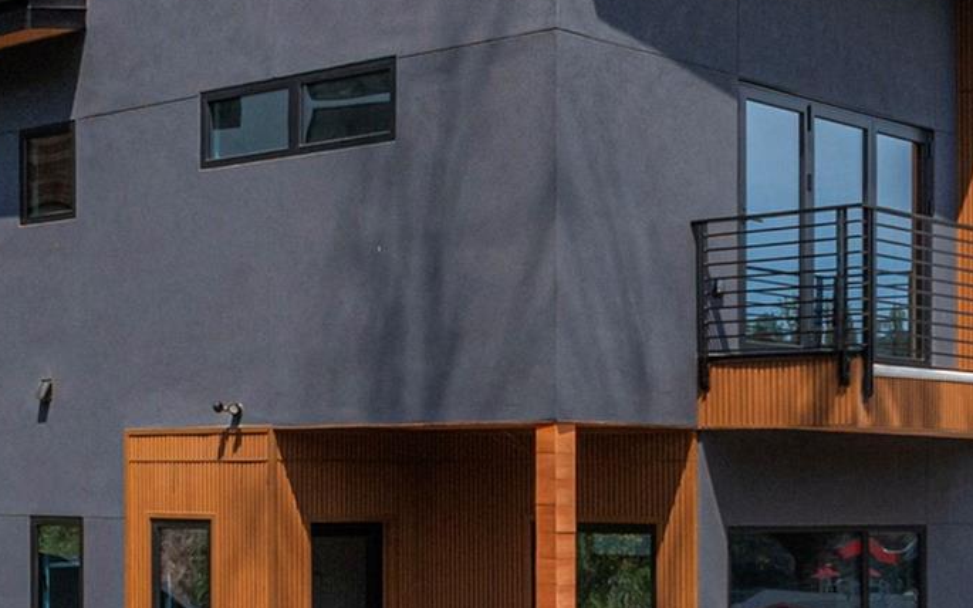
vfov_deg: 17.0
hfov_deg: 27.1
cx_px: 527
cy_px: 522
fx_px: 2015
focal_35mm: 76
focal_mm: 12.29
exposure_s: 1/6400
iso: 400
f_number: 2.8
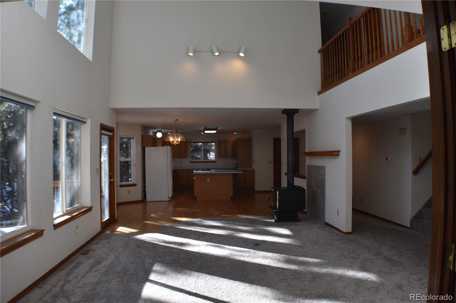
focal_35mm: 34
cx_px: 228
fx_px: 437
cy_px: 152
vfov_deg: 38.3
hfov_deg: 55.1
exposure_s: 1/200
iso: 400
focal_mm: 23
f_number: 7.1
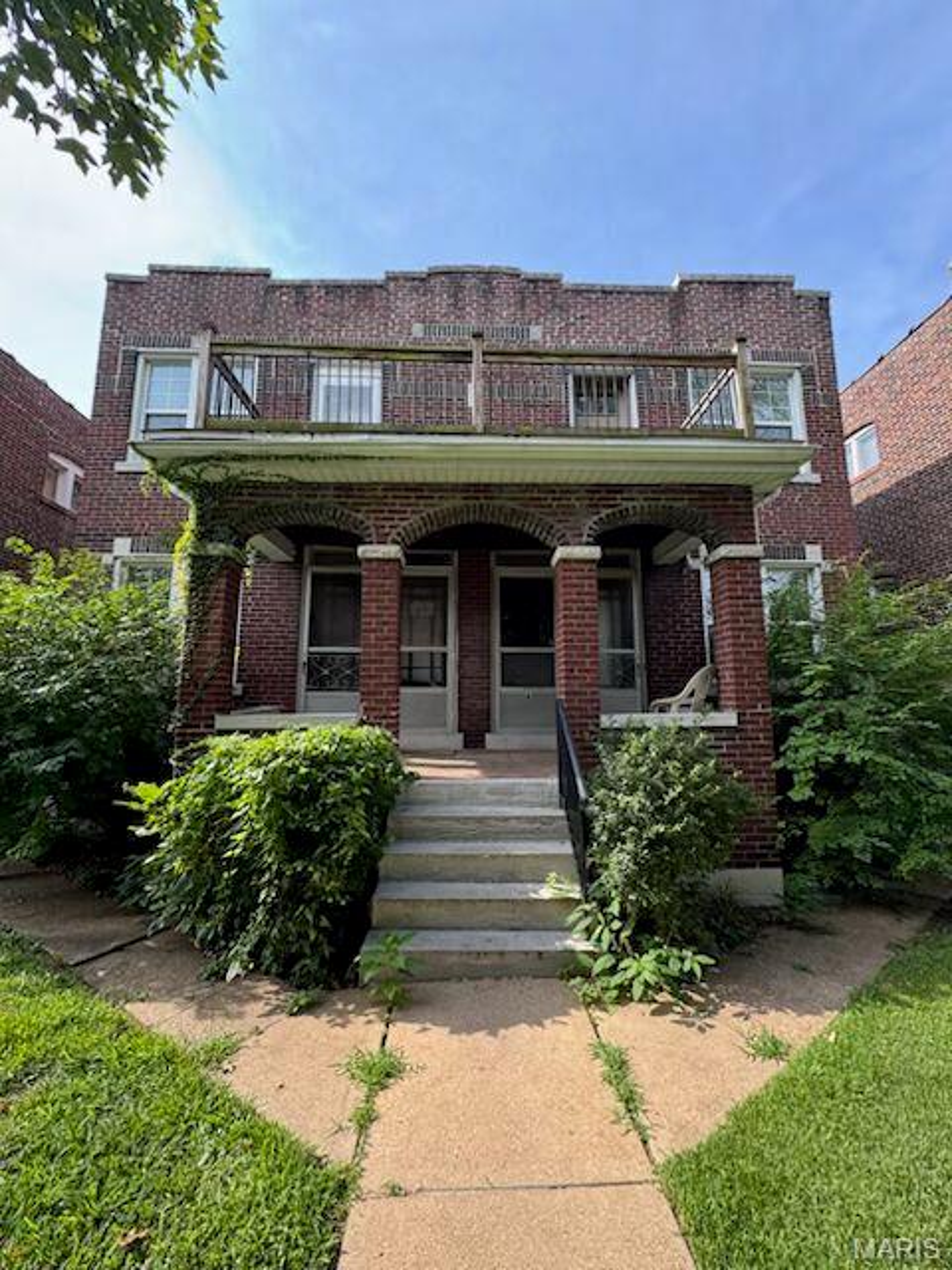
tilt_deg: +10.1
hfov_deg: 85.7
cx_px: 476
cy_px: 635
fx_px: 513
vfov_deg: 102.1
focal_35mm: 14
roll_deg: +0.8
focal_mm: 2.22
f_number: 2.2
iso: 40
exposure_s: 1/133
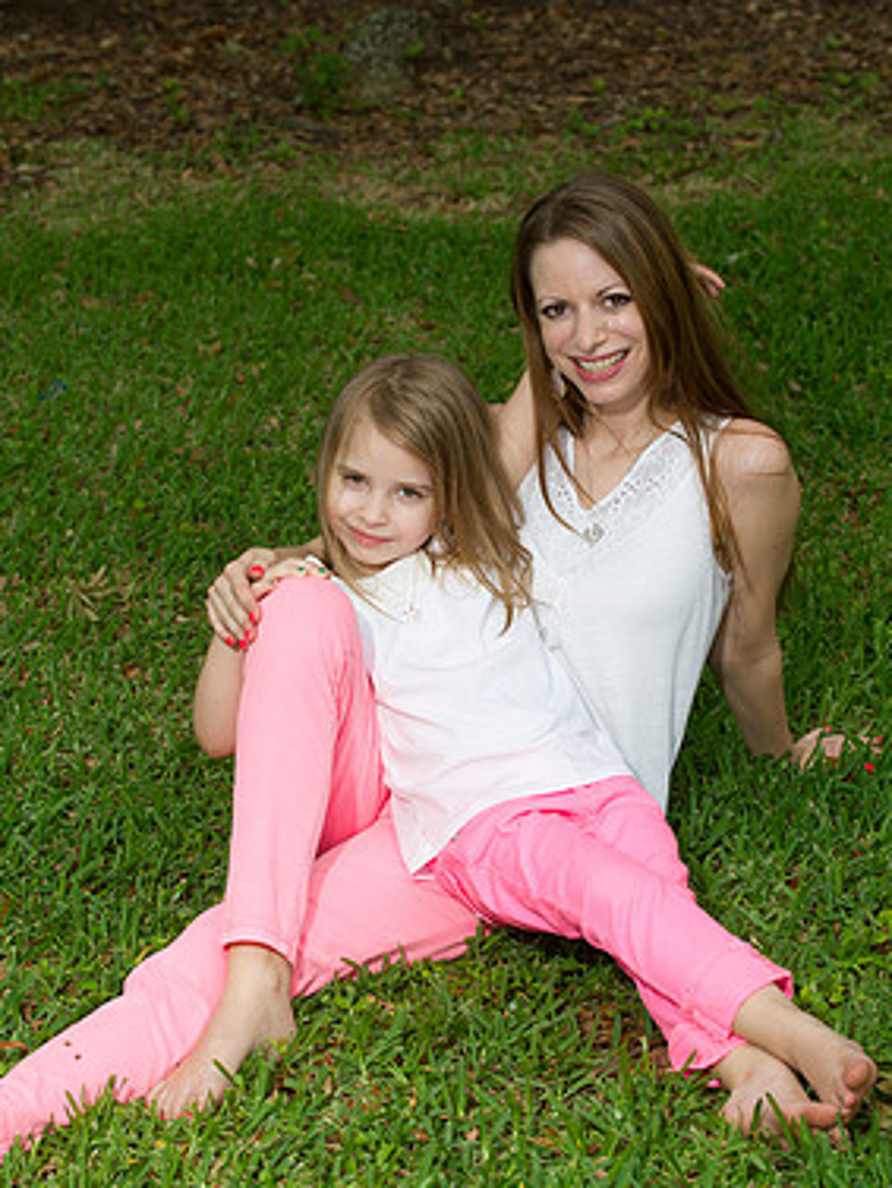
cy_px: 681
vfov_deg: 20.8
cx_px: 462
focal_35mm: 94
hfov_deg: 15.7
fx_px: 3228
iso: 200
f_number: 5
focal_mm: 82
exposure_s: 1/250
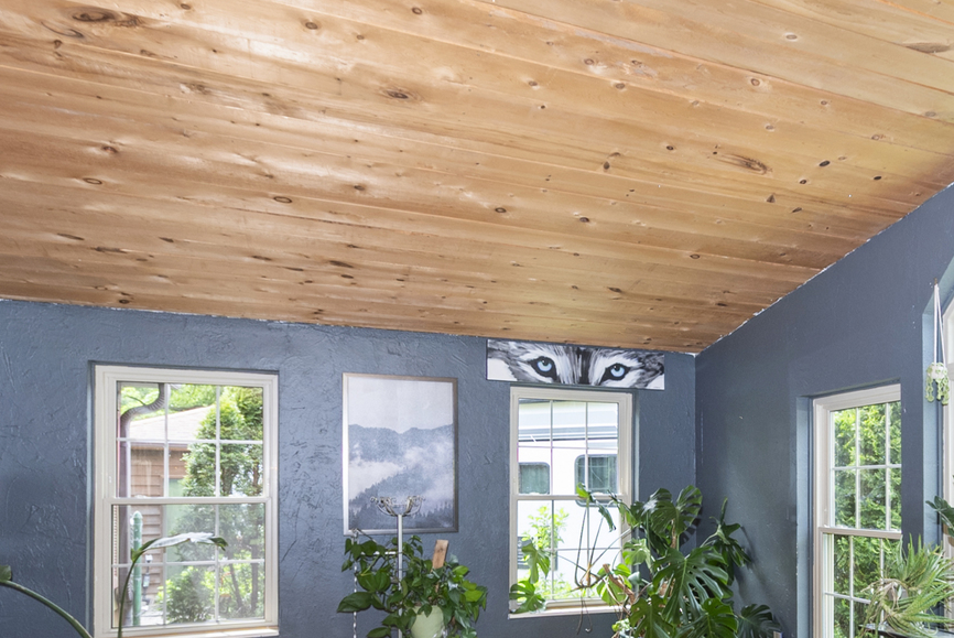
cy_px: 459
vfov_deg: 45.3
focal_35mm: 28
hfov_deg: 62.7
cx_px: 683
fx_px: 743
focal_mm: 10
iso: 320
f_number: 8
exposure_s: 1/30
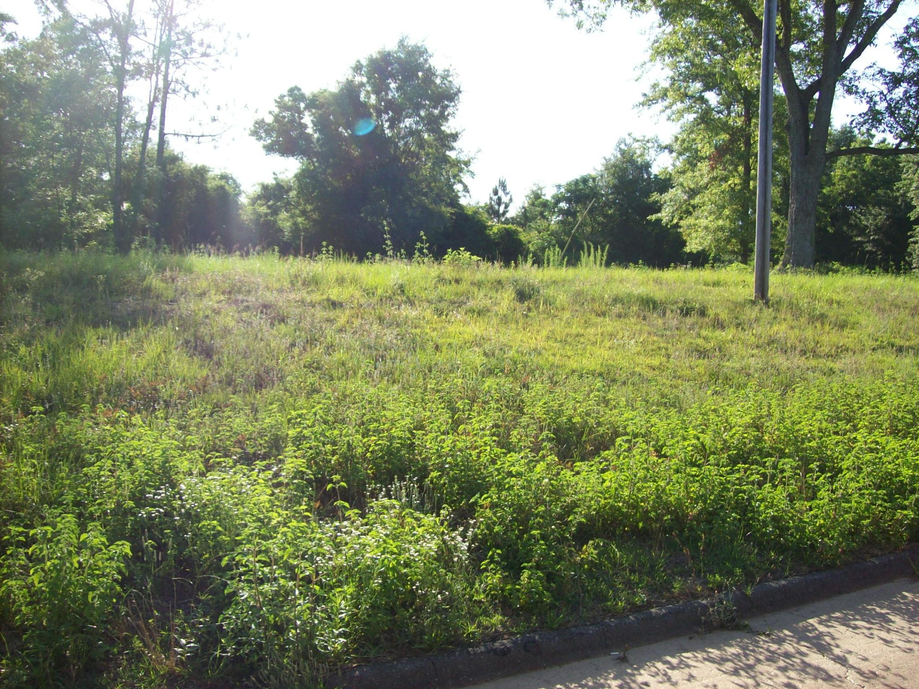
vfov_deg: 39.7
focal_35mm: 36
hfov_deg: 51.4
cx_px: 460
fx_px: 956
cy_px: 344
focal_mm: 6
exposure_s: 1/564
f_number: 2.7
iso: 80
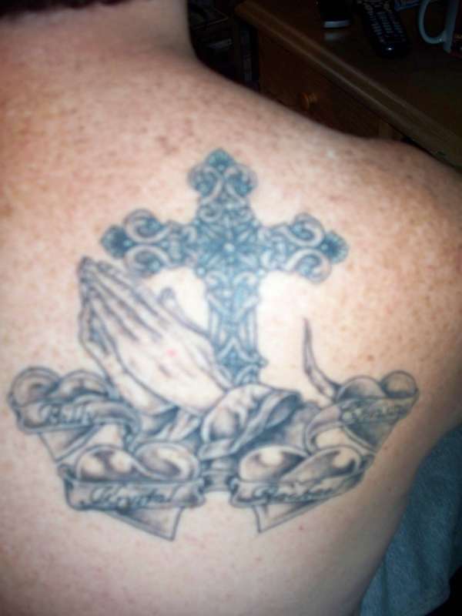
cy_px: 308
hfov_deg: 39.7
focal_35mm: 36
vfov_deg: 51.4
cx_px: 231
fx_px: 641
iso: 200
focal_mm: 7.54
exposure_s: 1/30
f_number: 2.8
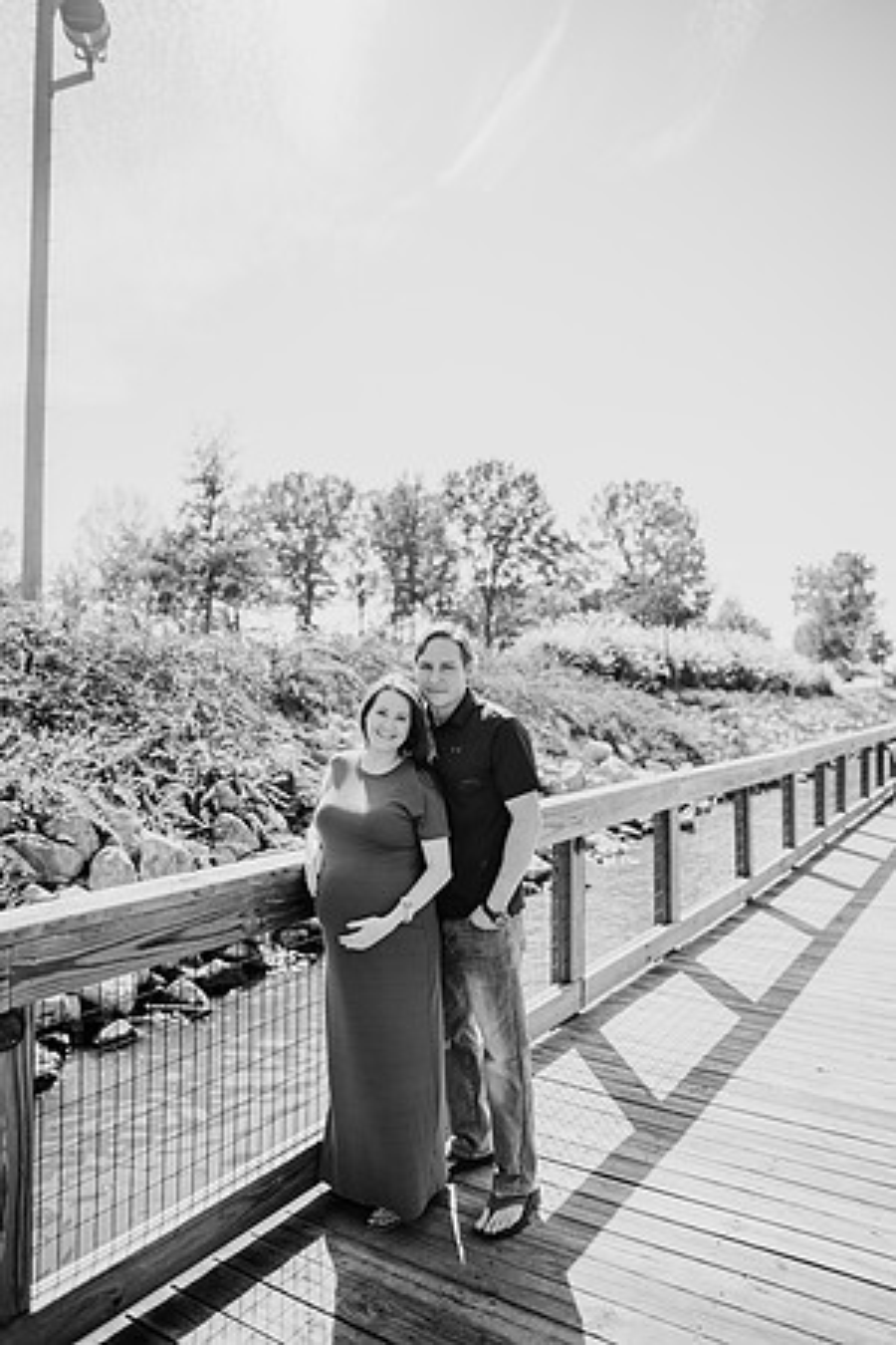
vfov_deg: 73.7
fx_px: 896
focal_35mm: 24
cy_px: 672
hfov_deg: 53.1
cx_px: 448
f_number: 2.5
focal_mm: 24
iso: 100
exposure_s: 1/2000
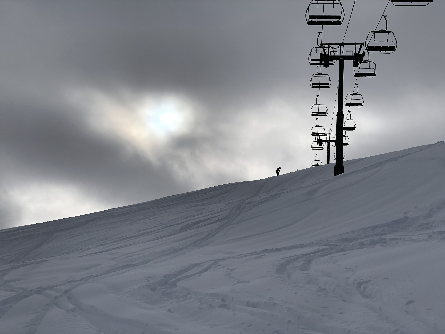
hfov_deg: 36.8
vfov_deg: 28.0
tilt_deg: +16.7
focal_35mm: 52
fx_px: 668
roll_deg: -3.2
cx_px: 222
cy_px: 167
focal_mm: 6
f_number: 2.4
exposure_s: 1/6944
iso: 16
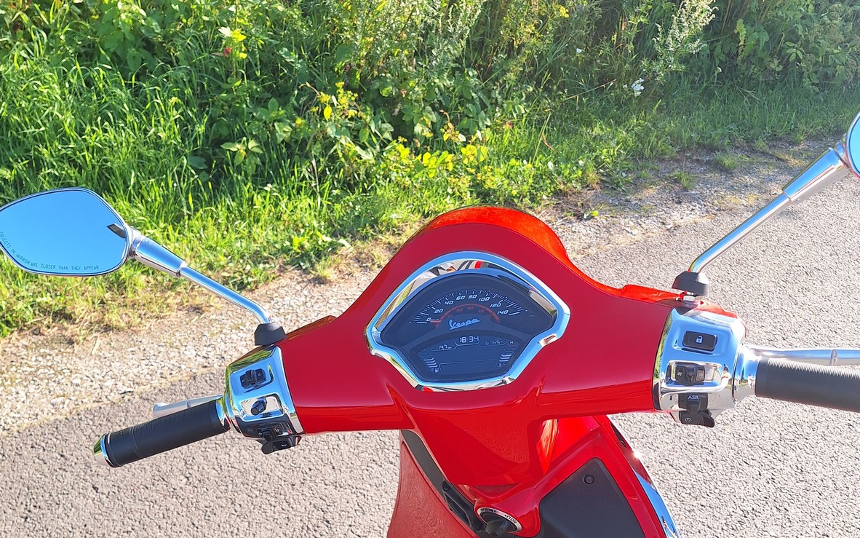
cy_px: 338
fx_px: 774
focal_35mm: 33
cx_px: 431
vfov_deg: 38.1
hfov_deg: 58.1
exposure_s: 1/626
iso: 40
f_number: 1.8
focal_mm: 5.54
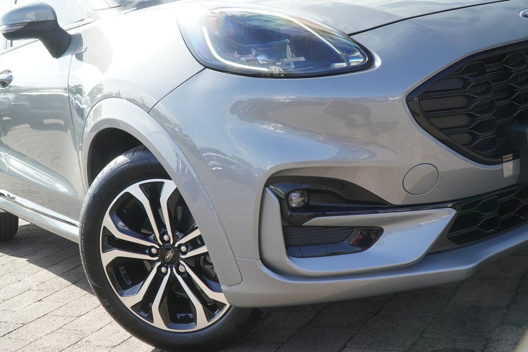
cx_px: 264
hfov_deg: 46.4
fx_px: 616
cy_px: 176
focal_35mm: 42
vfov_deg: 31.9
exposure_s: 1/400
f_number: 8
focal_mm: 28
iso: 800
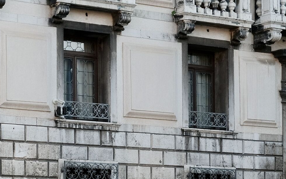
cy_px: 219
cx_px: -32
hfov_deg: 17.9
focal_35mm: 112
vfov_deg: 11.4
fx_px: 873
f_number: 9
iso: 800
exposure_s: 1/320
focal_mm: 30.2
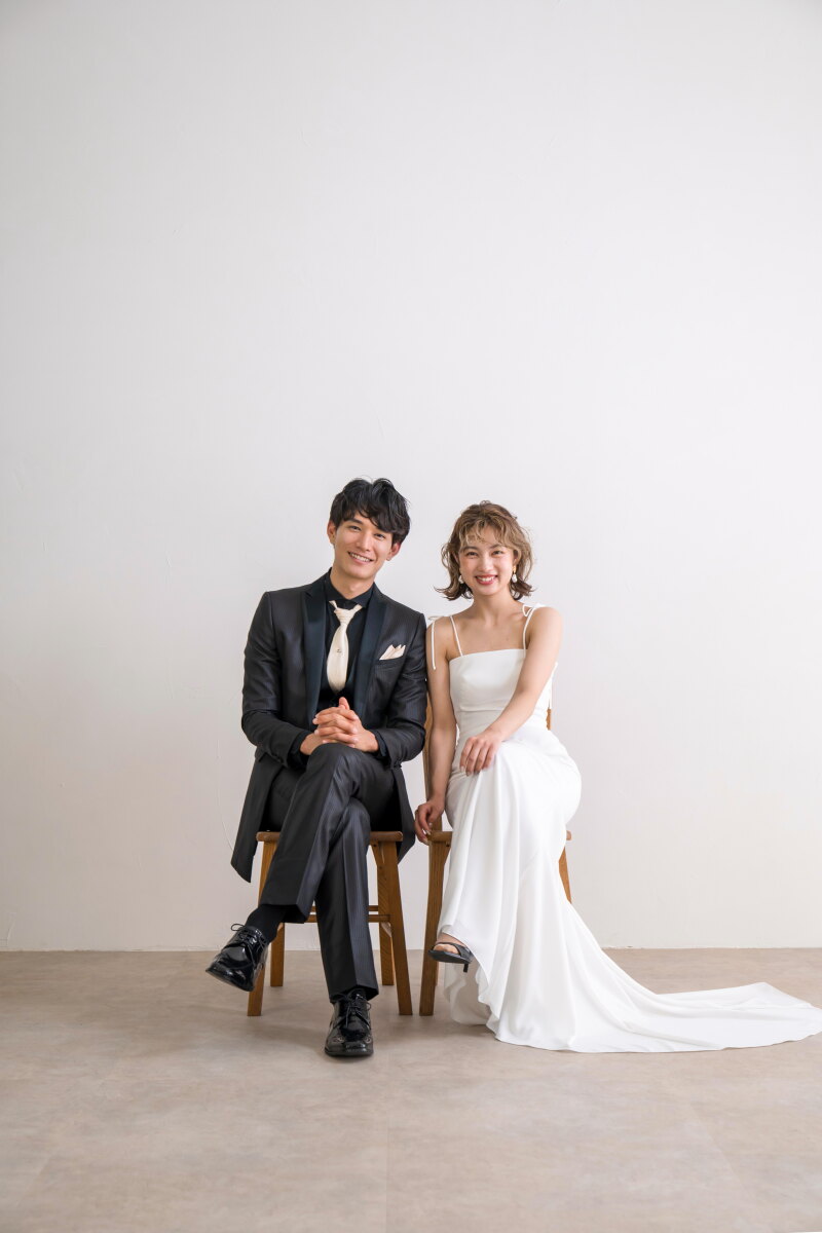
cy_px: 616
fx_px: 1815
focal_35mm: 53
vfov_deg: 37.5
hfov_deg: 25.5
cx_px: 411
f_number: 4
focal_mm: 53
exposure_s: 1/60
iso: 400
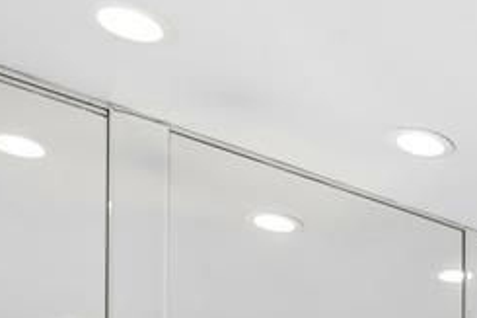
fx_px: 887
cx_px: 724
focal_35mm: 67
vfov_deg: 16.6
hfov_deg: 23.7
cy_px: 585
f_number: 8
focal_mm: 16
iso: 400
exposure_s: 1/13
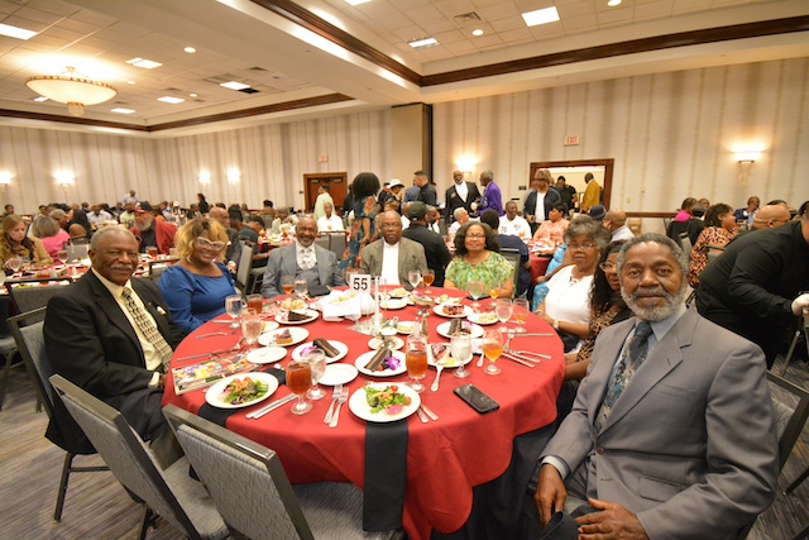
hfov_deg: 95.0
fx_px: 371
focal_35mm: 16
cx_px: 404
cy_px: 270
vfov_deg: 72.1
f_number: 4.8
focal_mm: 11
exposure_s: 1/60
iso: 2200
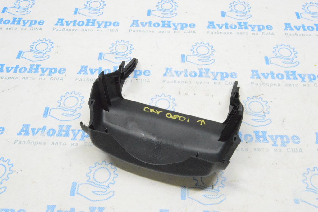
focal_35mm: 36
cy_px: 106
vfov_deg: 36.8
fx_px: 318
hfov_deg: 53.2
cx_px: 159
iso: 6400
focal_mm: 24
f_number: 20
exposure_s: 1/15
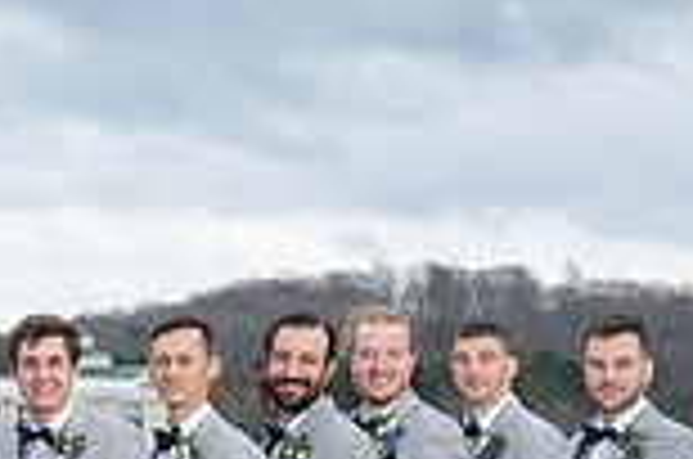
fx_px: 2651
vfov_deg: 9.7
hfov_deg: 14.2
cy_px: 571
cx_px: -230
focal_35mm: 138
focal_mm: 33
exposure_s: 1/250
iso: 320
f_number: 5.6
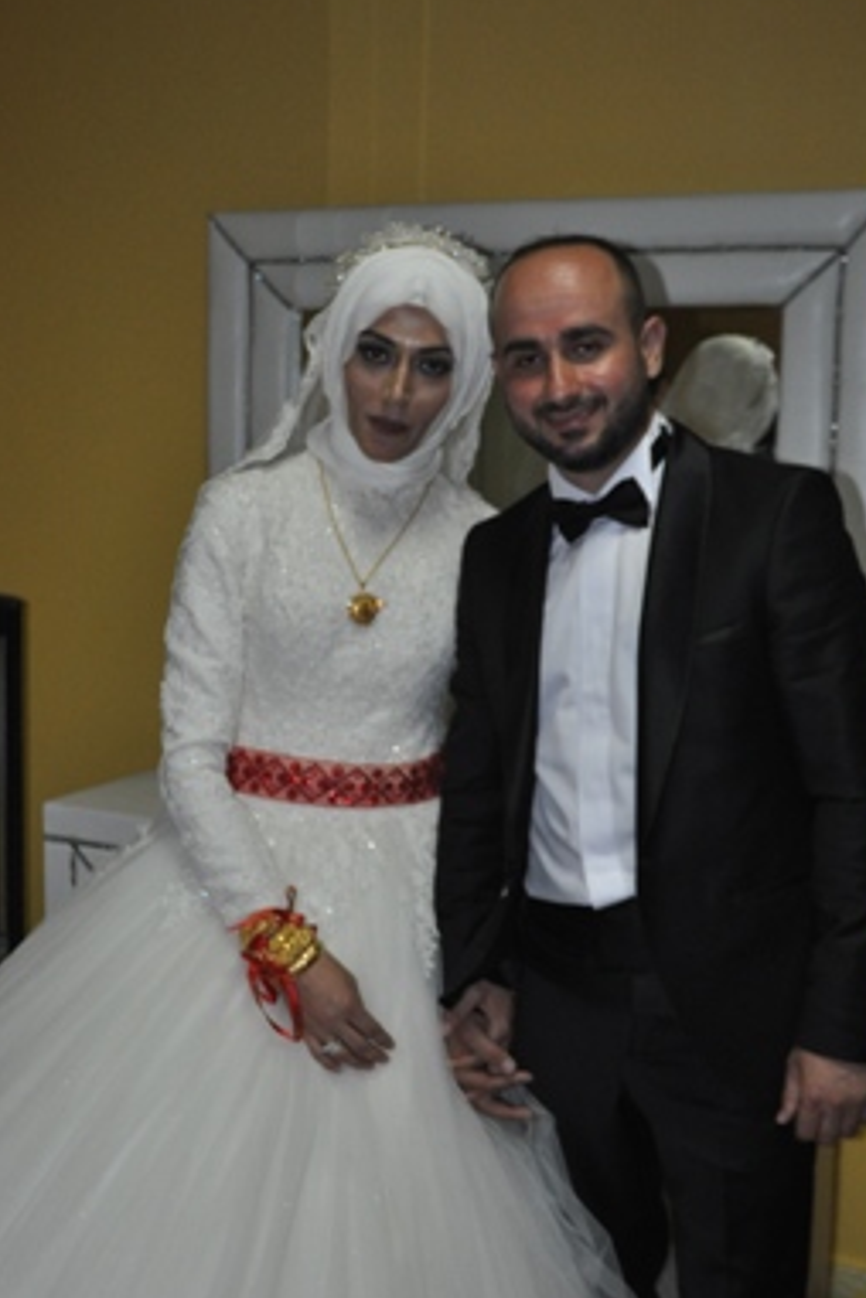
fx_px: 1717
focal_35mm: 48
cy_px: 654
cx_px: 436
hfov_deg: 28.3
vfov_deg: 41.4
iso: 800
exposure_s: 1/60
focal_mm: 27
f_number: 3.8
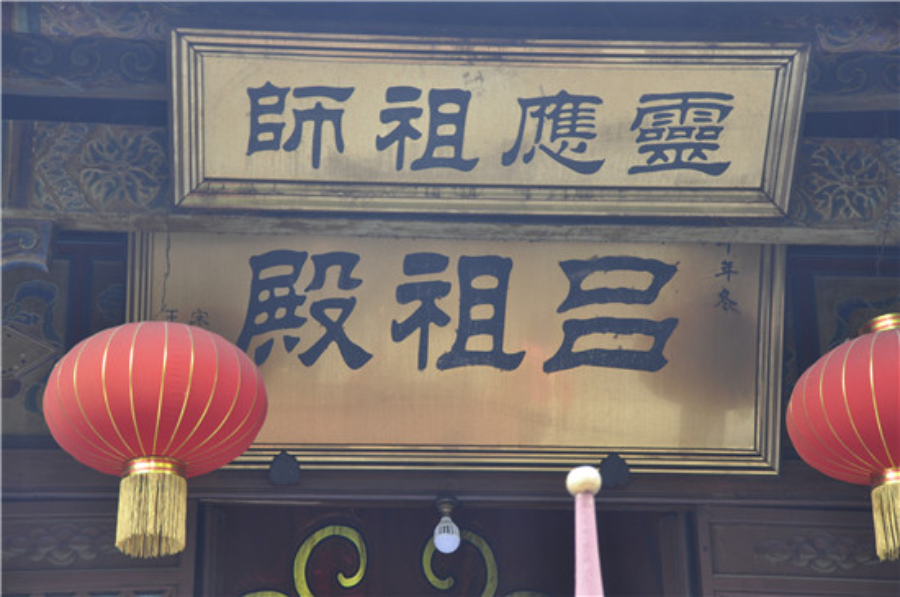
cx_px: 450
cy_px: 298
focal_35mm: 87
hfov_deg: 23.4
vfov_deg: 15.7
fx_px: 2172
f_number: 5
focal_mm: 58
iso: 200
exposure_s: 1/13
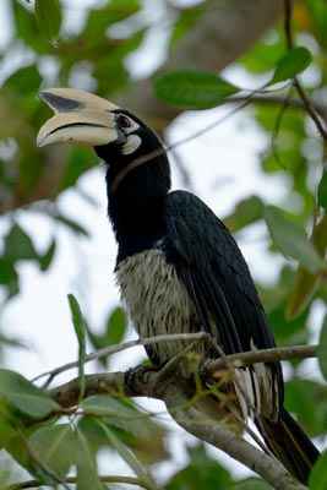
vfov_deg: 3.7
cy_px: 245
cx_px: 164
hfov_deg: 2.5
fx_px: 7623
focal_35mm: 560
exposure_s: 1/500
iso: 500
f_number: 8
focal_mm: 560
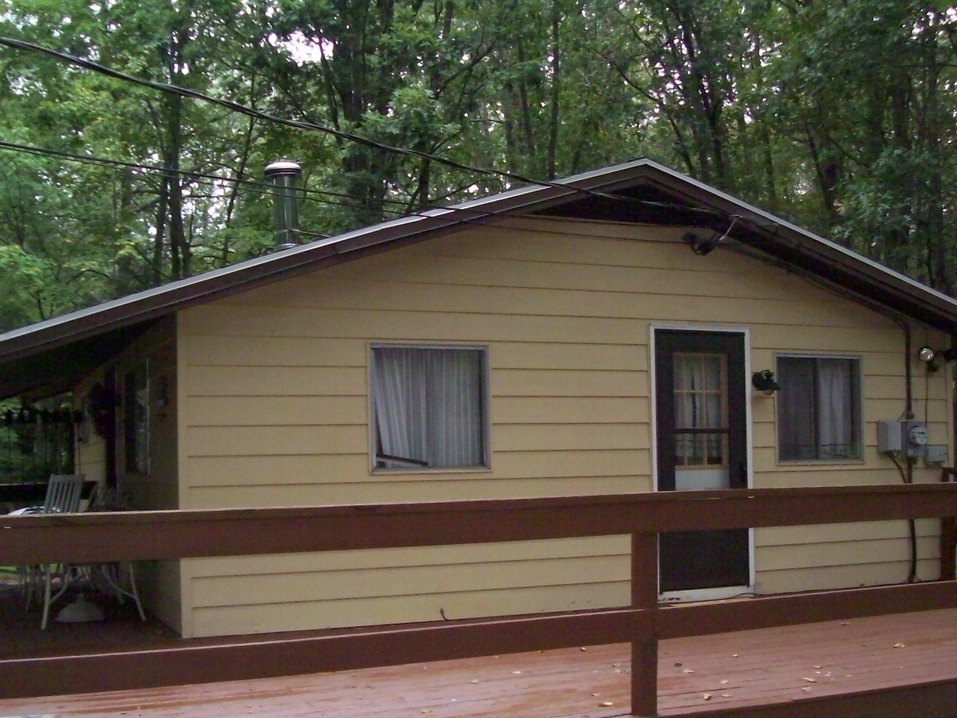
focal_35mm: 44
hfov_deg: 43.0
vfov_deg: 32.8
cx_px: 464
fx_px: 1216
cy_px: 410
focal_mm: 6
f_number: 2.7
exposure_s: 1/64
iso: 160
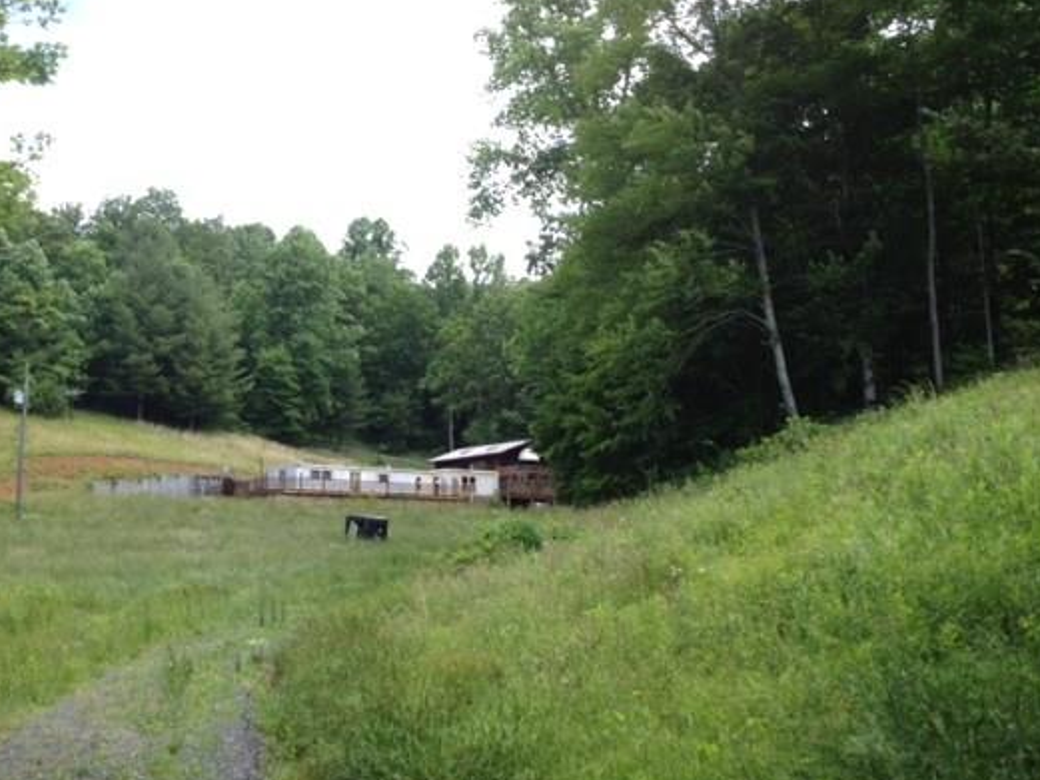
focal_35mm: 43
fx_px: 1292
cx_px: 553
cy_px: 457
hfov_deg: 43.8
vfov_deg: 33.5
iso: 50
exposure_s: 1/536
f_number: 2.4
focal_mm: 4.28
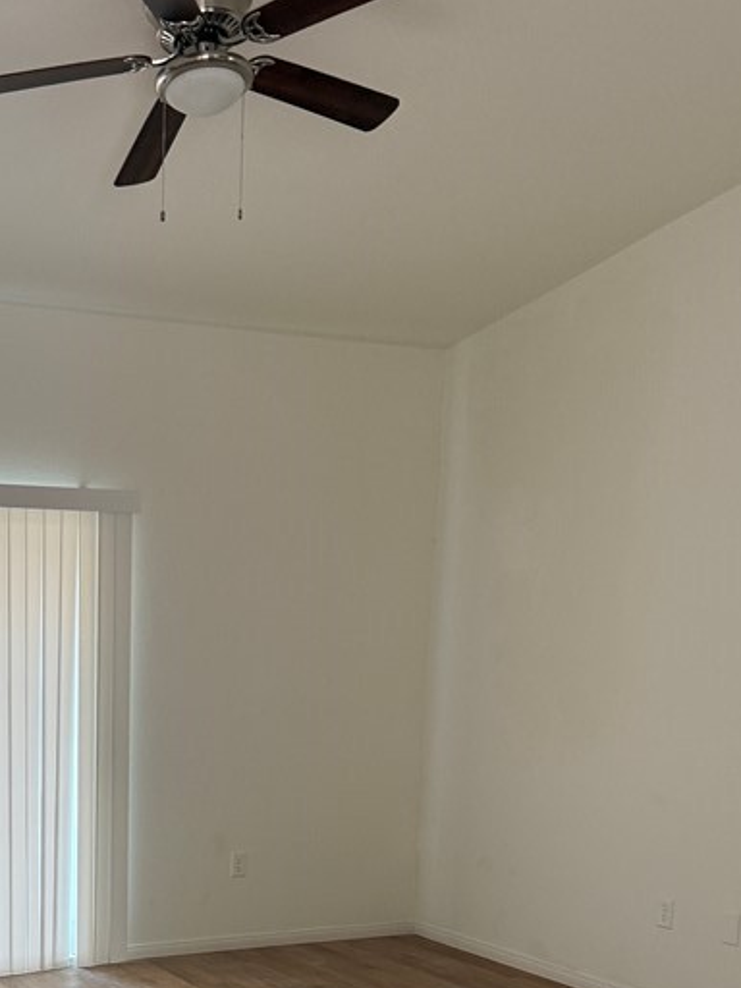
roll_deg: -2.2
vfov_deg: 37.1
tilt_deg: -9.0
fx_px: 1370
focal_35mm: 48
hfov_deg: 29.2
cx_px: 91
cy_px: 890
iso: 200
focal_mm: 6.76
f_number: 1.78
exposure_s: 1/66
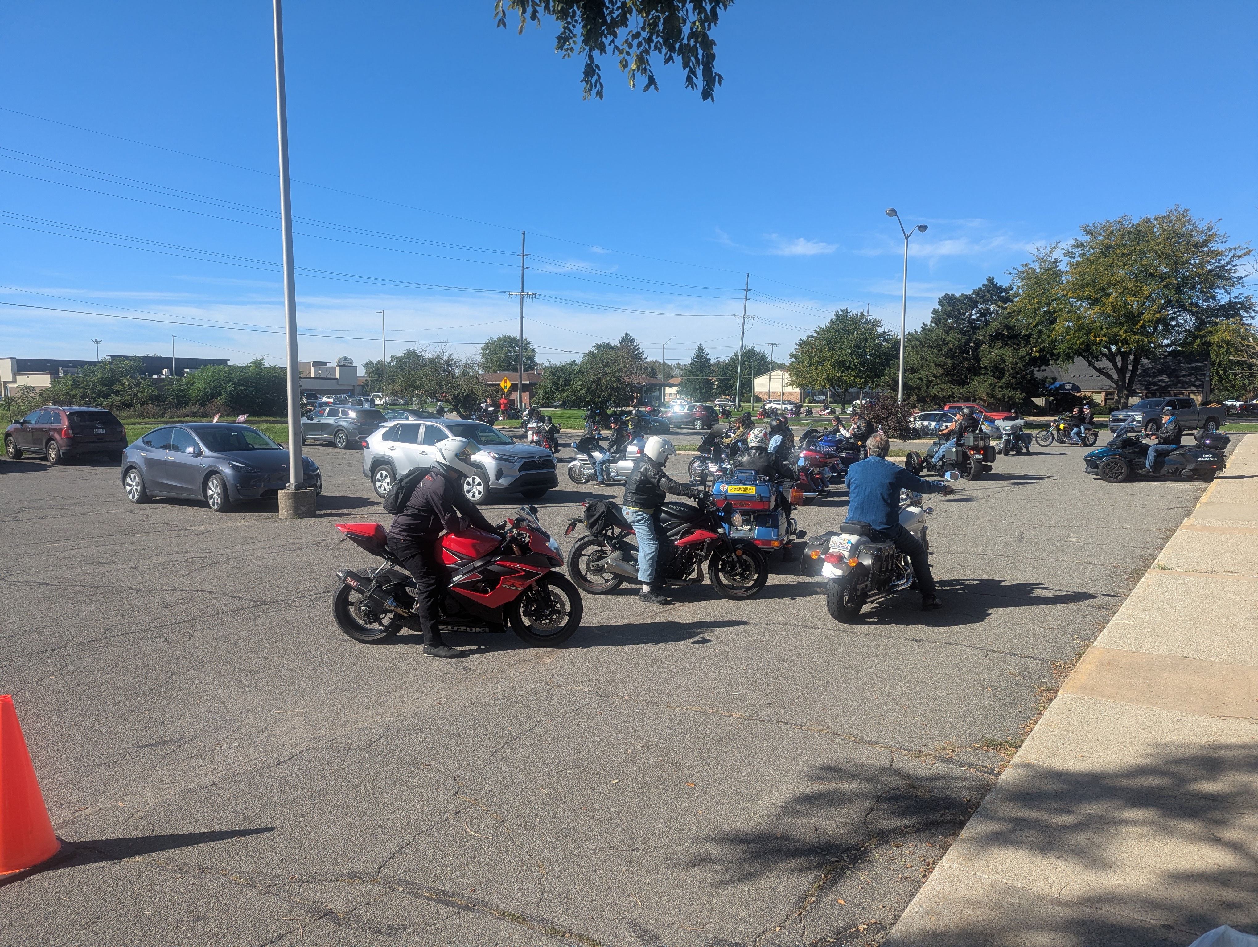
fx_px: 873
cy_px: 474
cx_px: 629
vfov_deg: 56.9
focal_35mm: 24
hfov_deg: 71.5
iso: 42
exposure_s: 1/1855
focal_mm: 6.81
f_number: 1.85
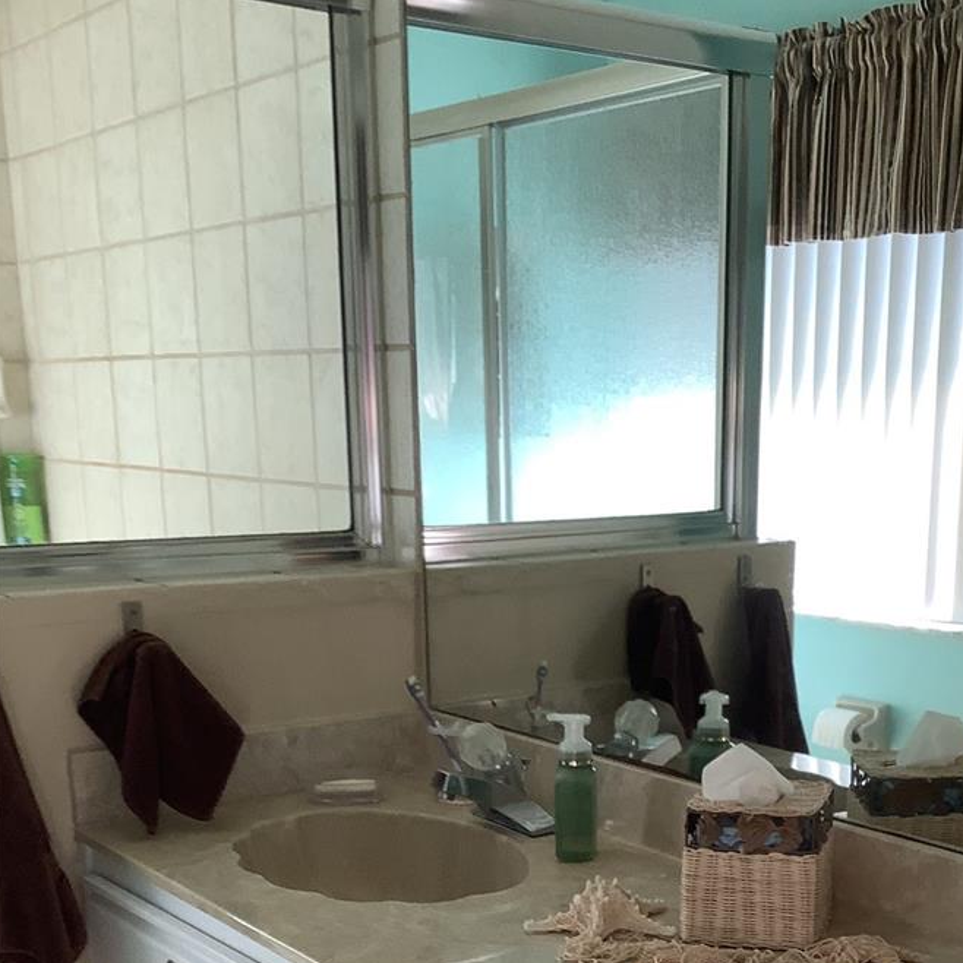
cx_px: 651
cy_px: 830
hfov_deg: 33.7
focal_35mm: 50
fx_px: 1574
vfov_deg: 32.6
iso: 64
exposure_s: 1/50
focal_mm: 3.3
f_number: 2.4
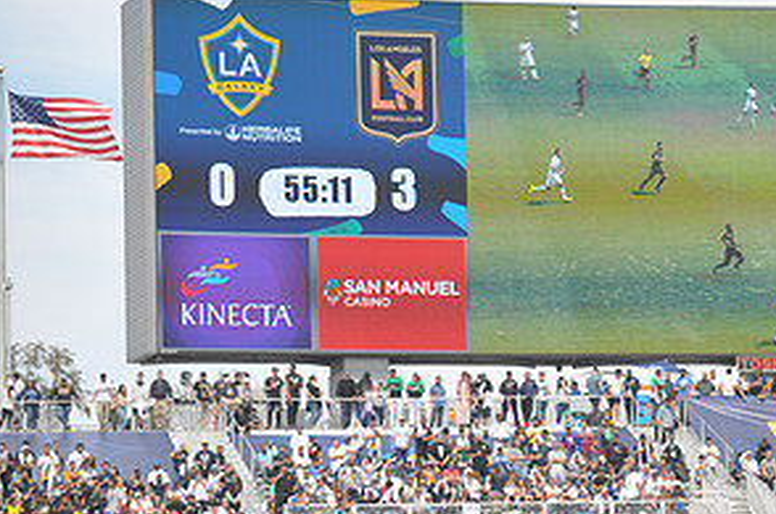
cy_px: 185
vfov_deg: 5.8
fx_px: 5100
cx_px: 710
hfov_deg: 8.7
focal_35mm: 237
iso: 320
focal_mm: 120
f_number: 3.5
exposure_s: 1/2500
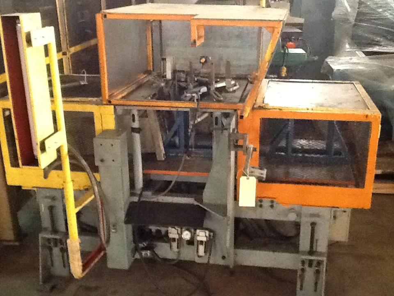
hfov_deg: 42.9
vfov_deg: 32.9
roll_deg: +1.4
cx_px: 197
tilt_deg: -18.4
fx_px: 501
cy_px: 148
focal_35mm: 44
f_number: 2.4
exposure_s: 1/15
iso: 500
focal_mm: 2.03
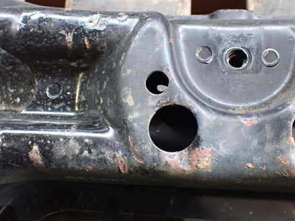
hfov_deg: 45.8
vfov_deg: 35.1
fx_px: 349
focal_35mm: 41
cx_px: 148
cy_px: 97
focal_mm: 5.4
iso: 800
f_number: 2.3
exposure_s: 1/80
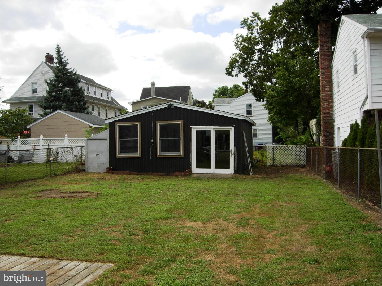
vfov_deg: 39.7
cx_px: 191
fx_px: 397
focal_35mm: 36
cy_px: 143
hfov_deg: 51.4
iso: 50
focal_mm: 7.5
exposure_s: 1/483
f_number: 4.3
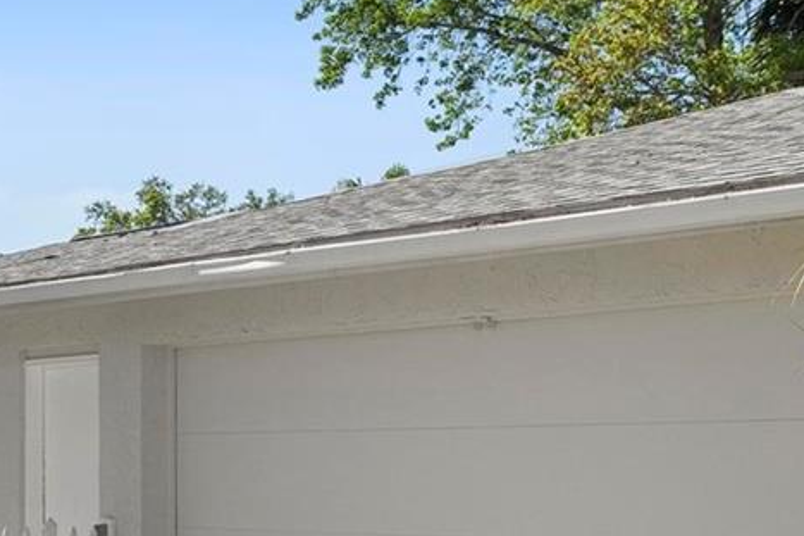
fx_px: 1987
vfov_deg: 15.1
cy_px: 533
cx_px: 129
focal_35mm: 89
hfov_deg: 22.5
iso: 800
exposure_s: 1/1250
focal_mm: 26
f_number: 8
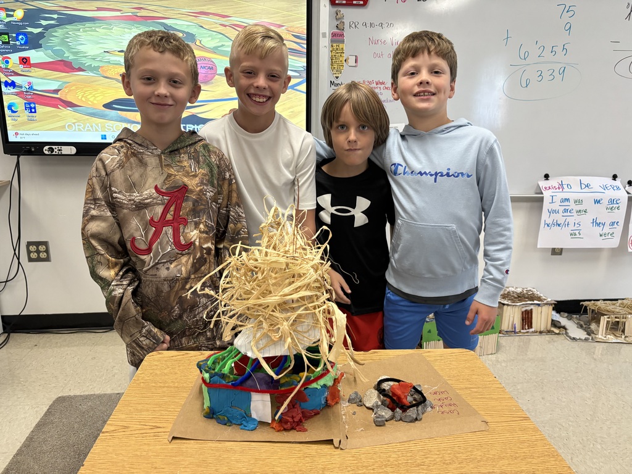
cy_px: 237
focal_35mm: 26
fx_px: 475
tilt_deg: -14.1
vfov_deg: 53.1
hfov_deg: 67.3
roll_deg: -0.7
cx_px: 316
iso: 200
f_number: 1.6
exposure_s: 1/60
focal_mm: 5.96
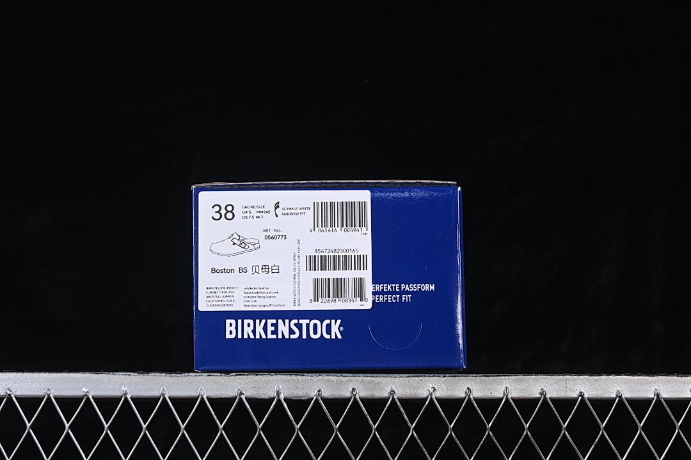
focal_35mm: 75
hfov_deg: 27.0
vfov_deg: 18.2
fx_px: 1439
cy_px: 230
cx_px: 346
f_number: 8
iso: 160
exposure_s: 1/80
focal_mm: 50
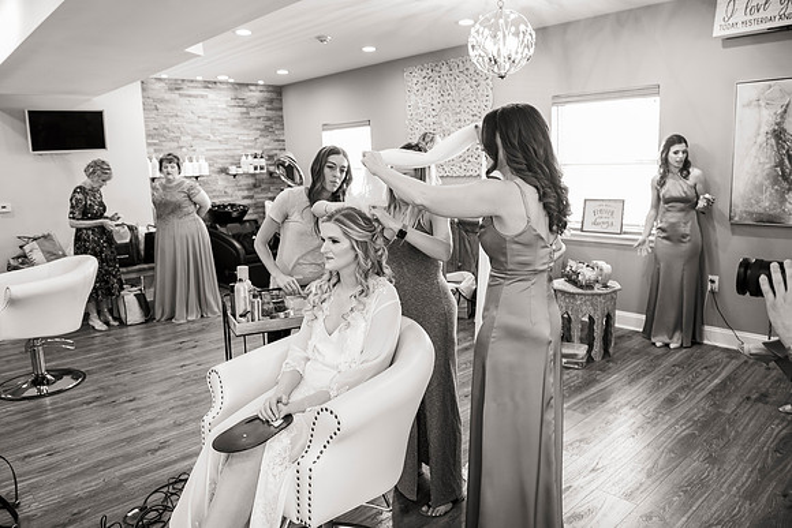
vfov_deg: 50.3
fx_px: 563
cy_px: 257
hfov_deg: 70.2
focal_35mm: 26
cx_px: 395
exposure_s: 1/50
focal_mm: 24
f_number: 3.5
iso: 1000
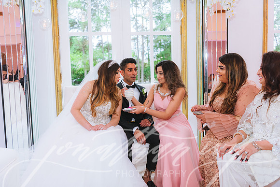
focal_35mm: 32
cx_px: 140
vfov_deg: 41.1
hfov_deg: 58.7
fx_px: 249
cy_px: 94
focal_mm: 32
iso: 800
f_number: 2.8
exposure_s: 1/125
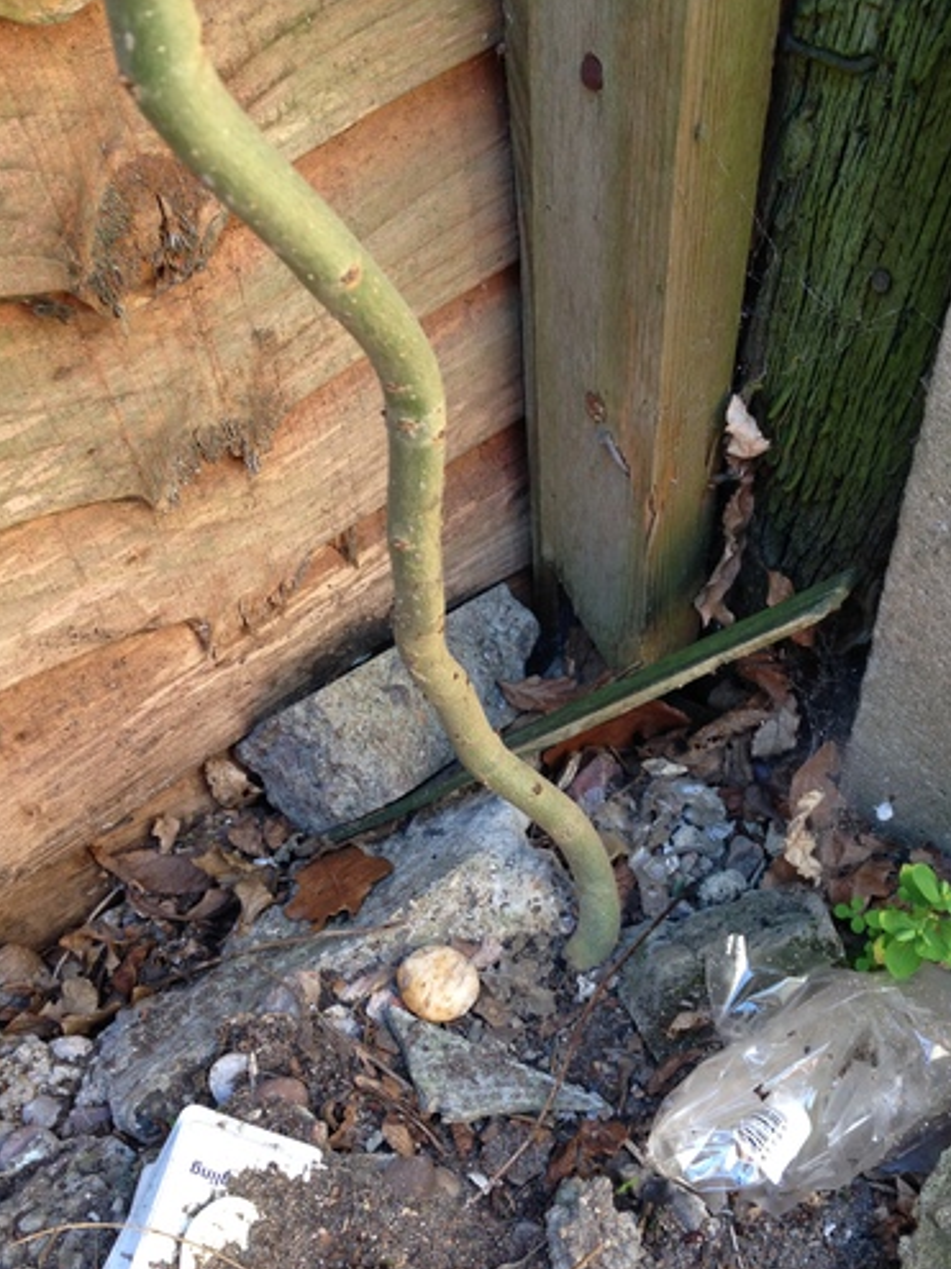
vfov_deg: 46.6
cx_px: 554
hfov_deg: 35.9
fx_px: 1466
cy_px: 756
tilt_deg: -55.6
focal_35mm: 40
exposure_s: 1/60
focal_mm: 4.12
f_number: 2.4
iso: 64
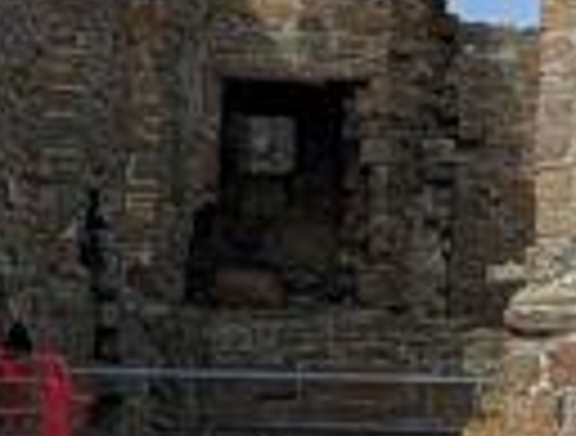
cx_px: 1080
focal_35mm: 391
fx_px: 6531
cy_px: -348
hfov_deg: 5.0
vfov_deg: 3.8
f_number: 1.68
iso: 22
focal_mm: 6.9
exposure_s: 1/749
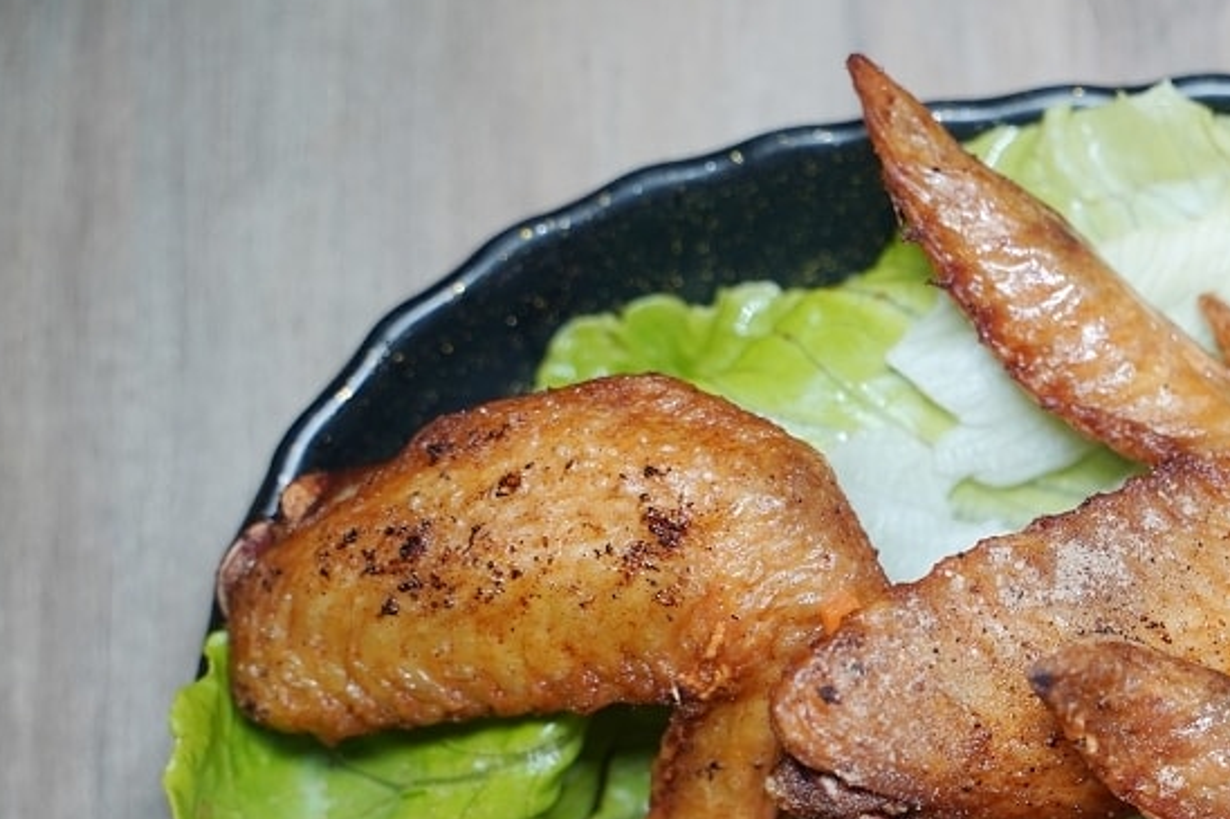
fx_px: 3142
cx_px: 1279
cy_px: 826
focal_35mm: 92
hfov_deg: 21.3
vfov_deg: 14.6
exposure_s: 1/60
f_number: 4
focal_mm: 42
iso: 400
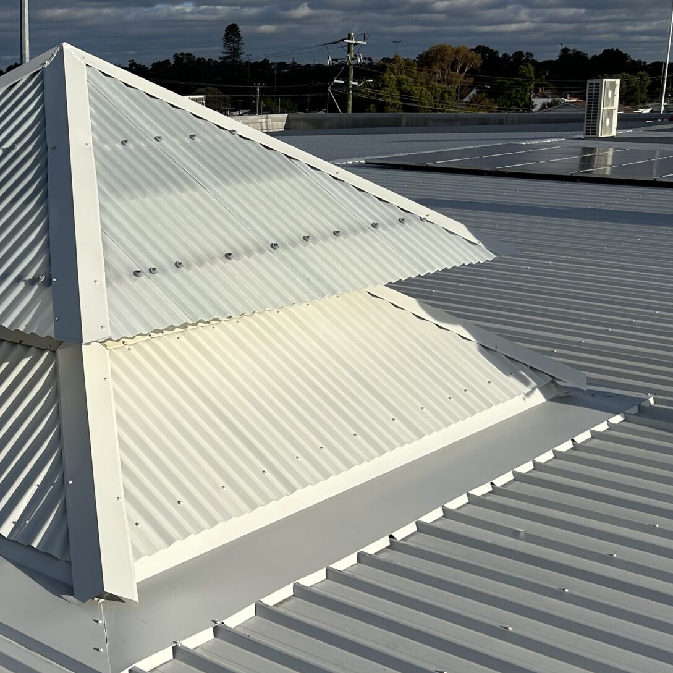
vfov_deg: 31.6
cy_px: 309
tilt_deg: -12.0
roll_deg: +3.6
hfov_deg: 29.5
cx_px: -4
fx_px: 1188
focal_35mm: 54
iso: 50
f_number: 1.5
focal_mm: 5.7
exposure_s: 1/9434
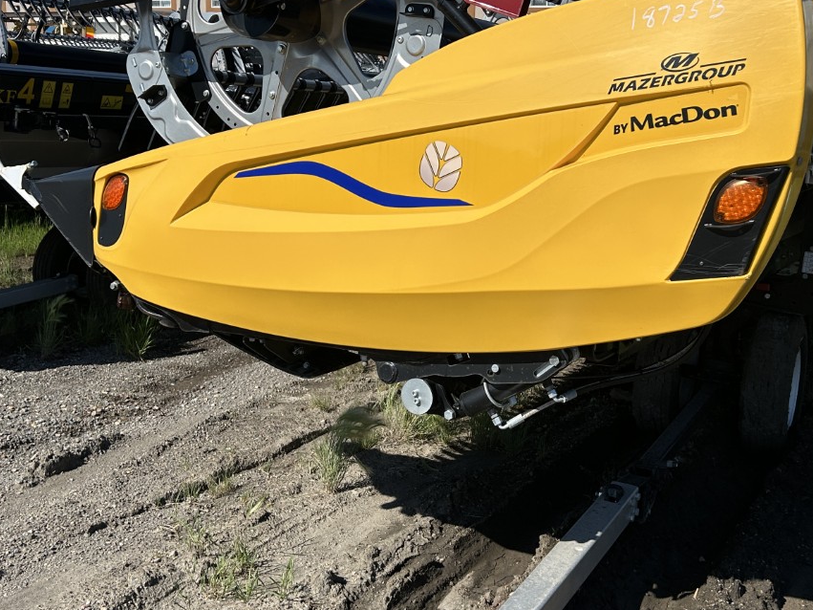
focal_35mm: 44
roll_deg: -1.3
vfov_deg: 32.8
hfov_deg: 42.7
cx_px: 499
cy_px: 249
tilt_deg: -10.7
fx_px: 1033
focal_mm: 5.7
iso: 50
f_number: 1.5
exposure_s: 1/7463
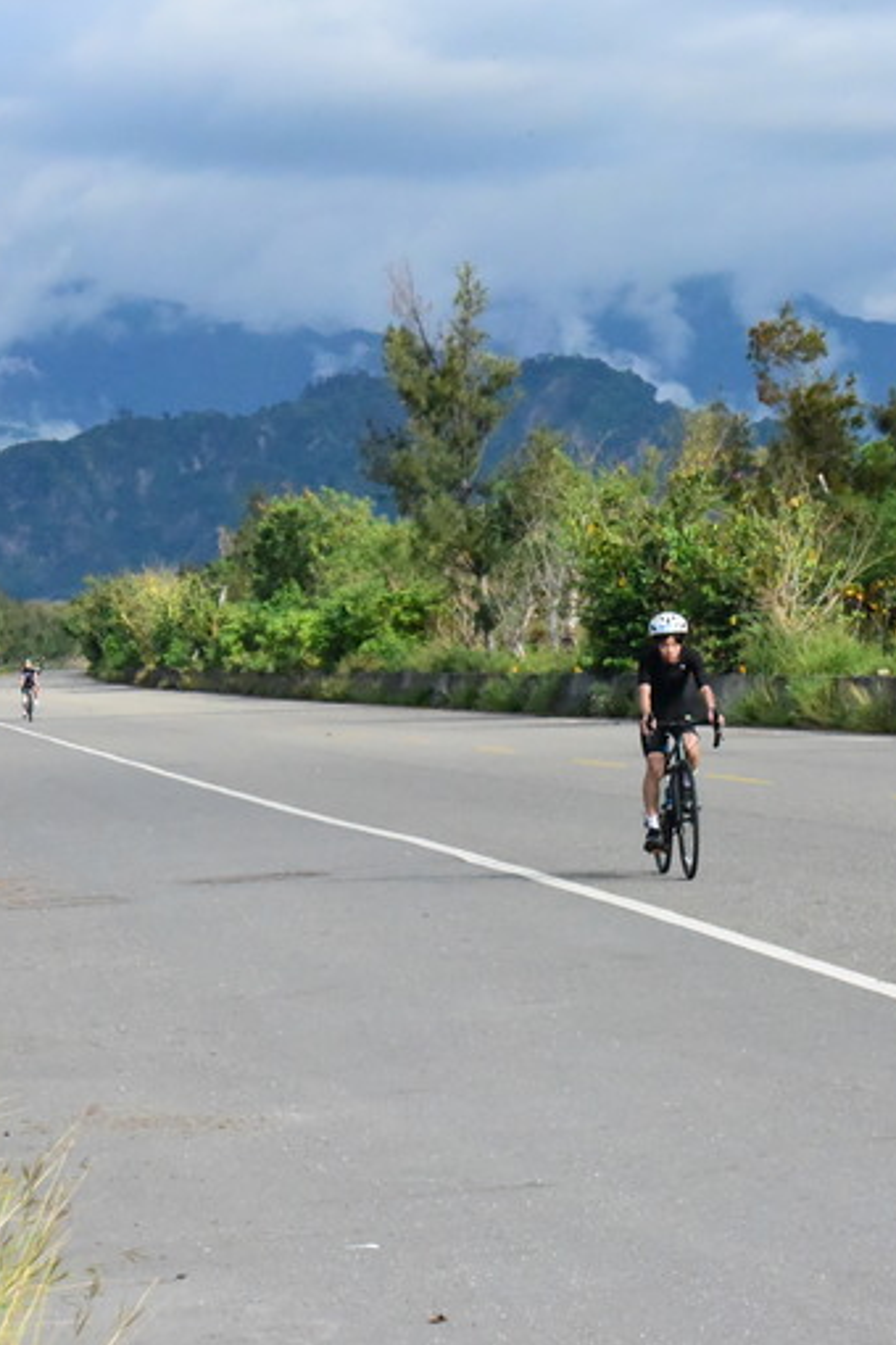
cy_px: 663
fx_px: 5712
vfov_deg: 13.4
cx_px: 656
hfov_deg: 9.0
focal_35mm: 153
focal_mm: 100
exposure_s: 1/4000
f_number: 20
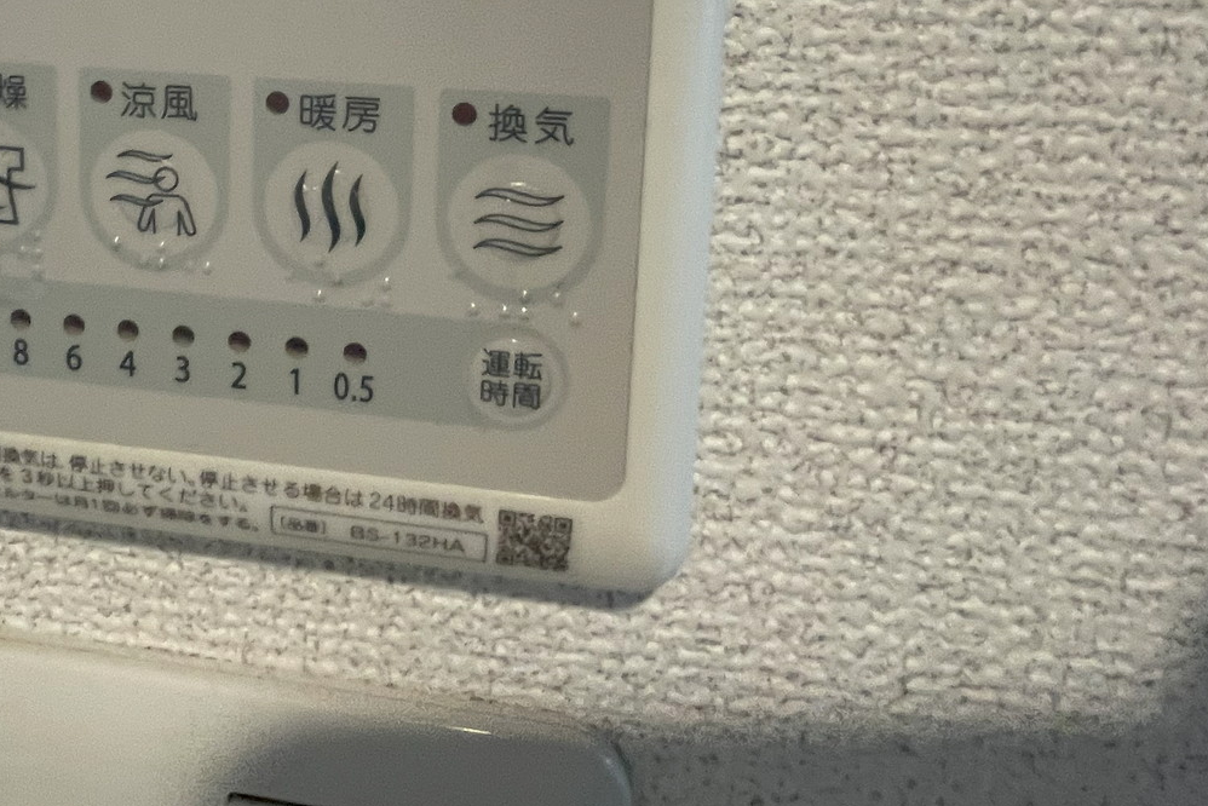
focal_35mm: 32
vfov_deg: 36.3
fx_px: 1074
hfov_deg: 55.8
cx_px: 297
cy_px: -30
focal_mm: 1.55
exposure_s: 1/100
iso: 160
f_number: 2.4
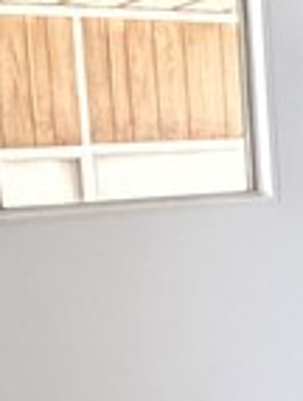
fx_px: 1162
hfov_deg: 13.1
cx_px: 581
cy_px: 275
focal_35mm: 100
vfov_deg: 19.5
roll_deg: +0.9
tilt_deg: -8.2
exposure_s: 1/40
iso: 1250
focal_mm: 2.22
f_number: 2.2
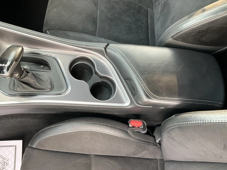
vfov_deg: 48.2
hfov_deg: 61.7
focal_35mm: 29
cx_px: 114
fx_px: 190
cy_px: 85
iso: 80
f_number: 1.8
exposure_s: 1/50
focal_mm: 3
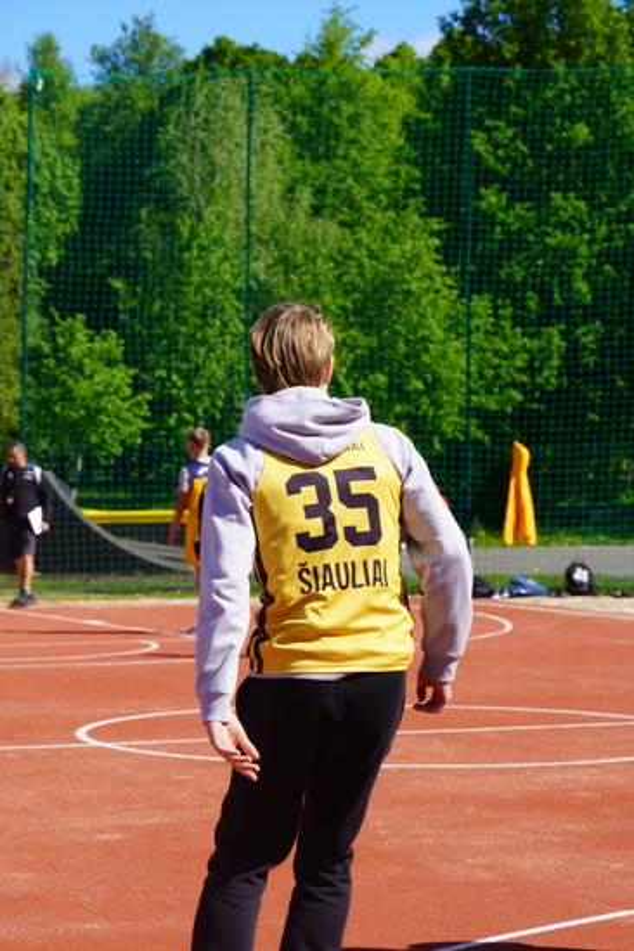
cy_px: 476
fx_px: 2774
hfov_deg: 13.0
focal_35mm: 105
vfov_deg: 19.5
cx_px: 317
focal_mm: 70
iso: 100
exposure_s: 1/200
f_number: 9
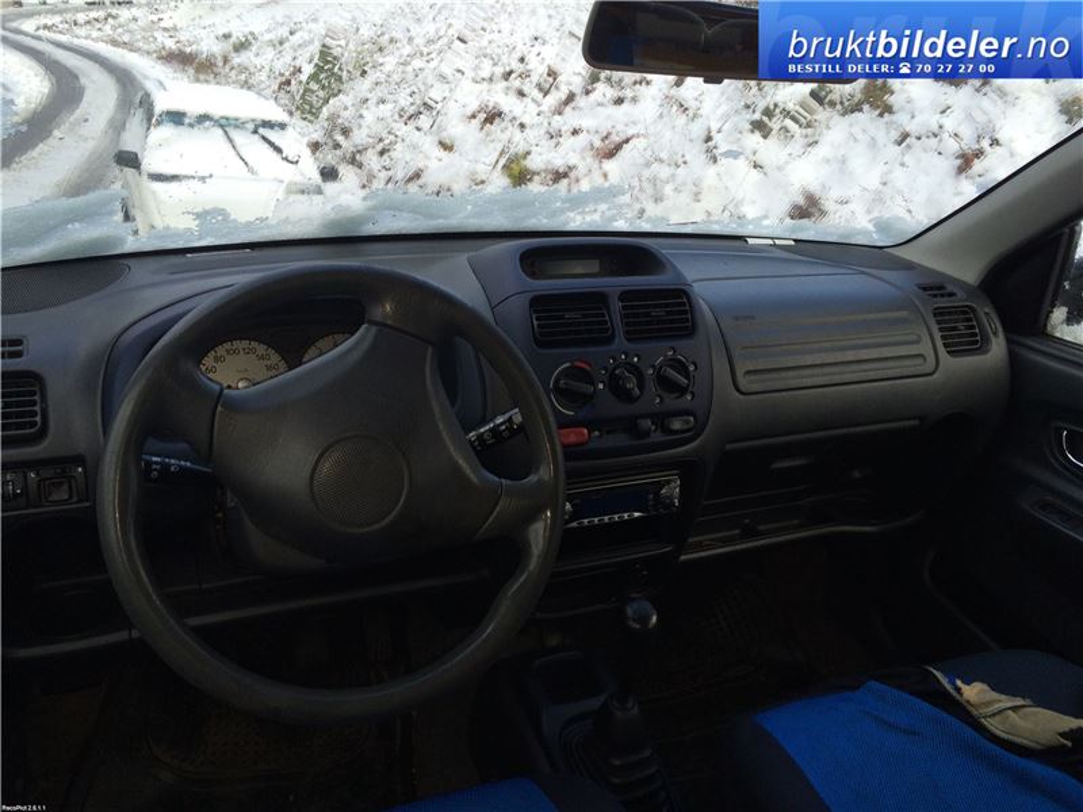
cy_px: 406
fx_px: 907
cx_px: 542
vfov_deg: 48.2
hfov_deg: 61.7
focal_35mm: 29
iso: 40
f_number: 2.2
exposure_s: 1/120
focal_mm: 4.15
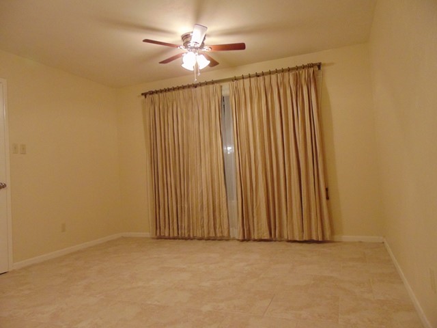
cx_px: 218
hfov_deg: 69.4
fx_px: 316
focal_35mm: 25
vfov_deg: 54.9
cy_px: 164
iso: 400
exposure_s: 1/30
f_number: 3
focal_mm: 4.5
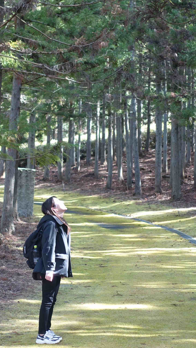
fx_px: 1025
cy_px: 173
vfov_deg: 19.3
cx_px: 37
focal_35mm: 111
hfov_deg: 10.9
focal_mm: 25.64
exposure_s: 1/80
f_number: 2.8
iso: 200
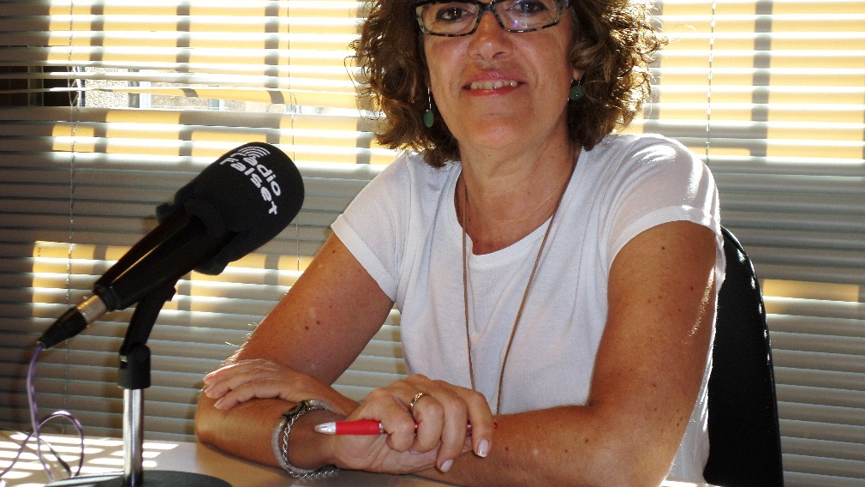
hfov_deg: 28.6
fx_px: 1697
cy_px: 190
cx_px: 438
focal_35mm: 74
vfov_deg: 16.3
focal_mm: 12
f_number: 4.1
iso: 120
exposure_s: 1/45
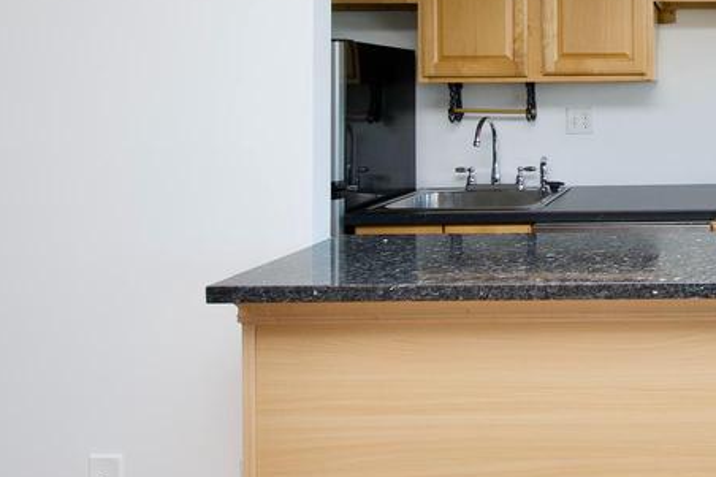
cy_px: 61
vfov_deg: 36.8
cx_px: 705
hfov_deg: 47.1
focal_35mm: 34
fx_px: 676
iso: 320
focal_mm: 10
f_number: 7.1
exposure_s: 1/80
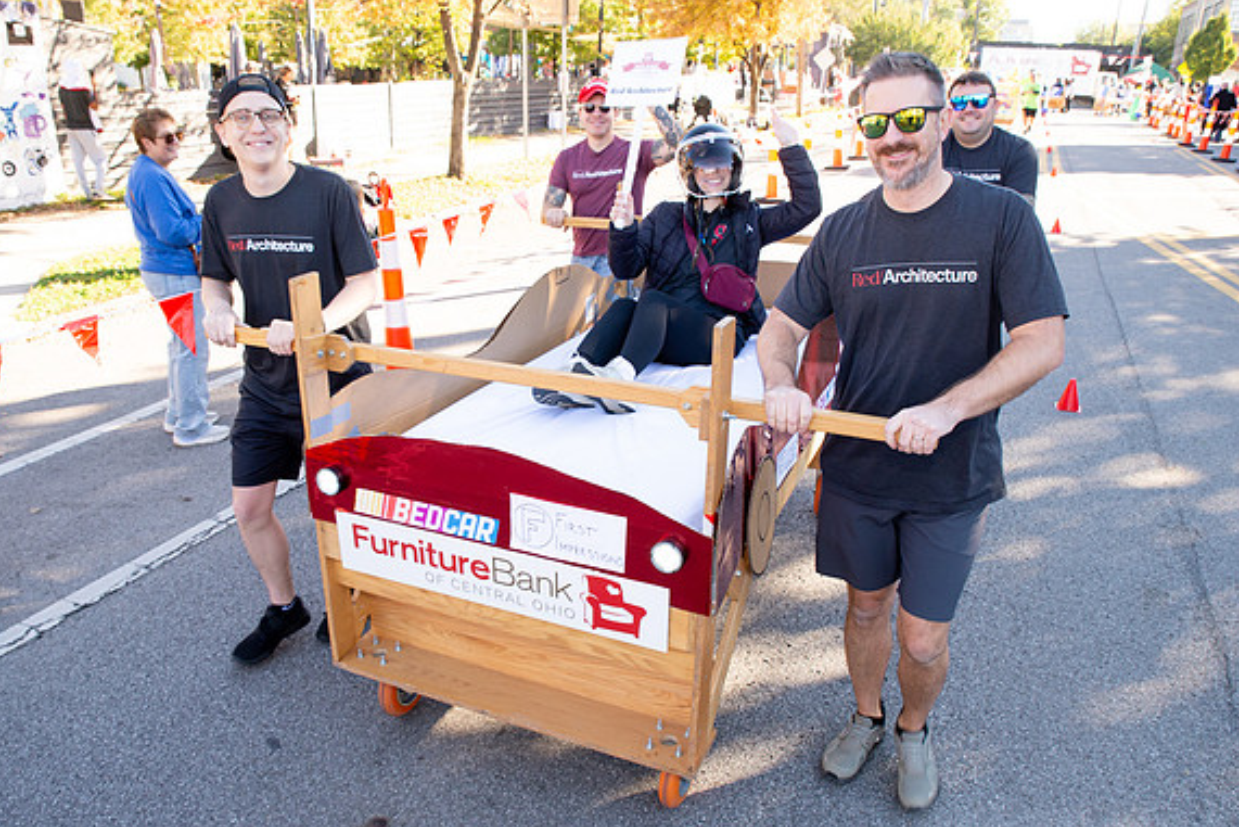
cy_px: 455
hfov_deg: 67.3
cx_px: 587
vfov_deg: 47.9
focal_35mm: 27
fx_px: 929
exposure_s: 1/200
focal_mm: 24
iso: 800
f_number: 7.1
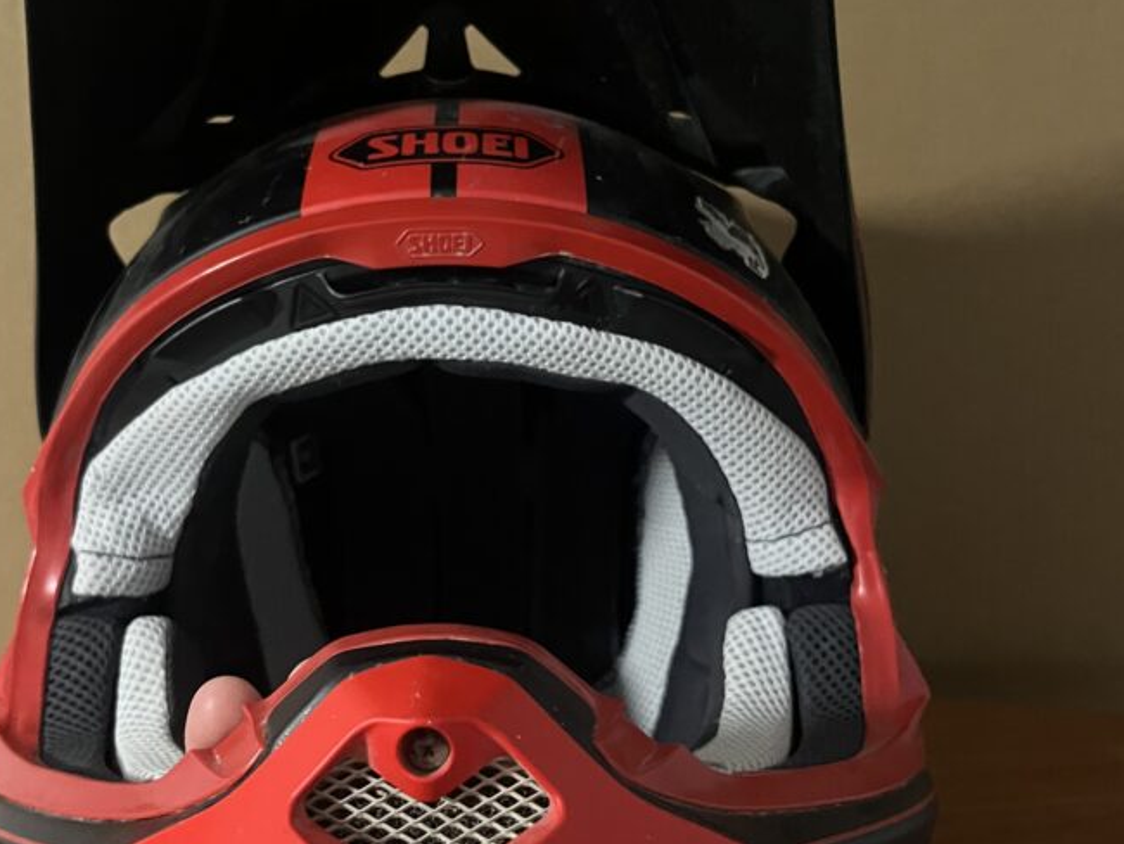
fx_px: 1039
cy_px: 398
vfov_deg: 44.2
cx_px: 479
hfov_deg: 56.6
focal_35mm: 32
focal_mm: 5.1
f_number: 1.6
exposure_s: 1/30
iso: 1000
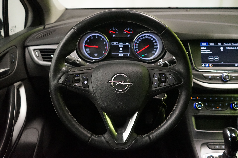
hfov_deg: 58.7
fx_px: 212
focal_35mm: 32
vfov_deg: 41.1
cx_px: 119
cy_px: 79
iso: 6400
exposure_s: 1/80
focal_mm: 32
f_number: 4
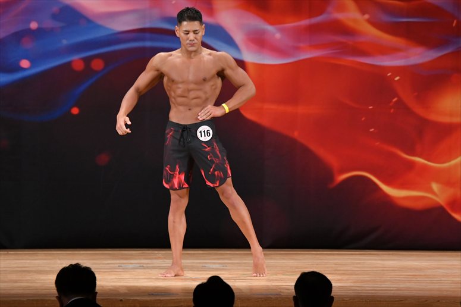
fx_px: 3072
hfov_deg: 8.6
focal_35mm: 240
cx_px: 230
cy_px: 154
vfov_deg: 5.7
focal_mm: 160
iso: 3200
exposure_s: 1/400
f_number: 5.6
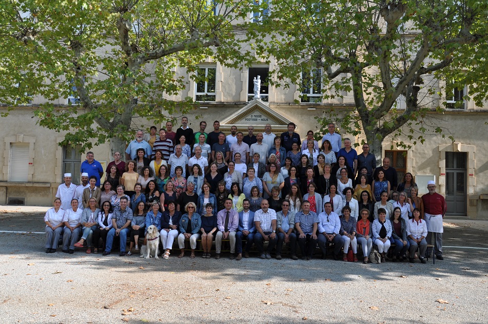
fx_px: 427
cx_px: 244
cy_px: 162
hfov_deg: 59.5
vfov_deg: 41.6
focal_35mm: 32
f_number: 7.1
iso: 200
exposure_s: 1/200
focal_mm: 21
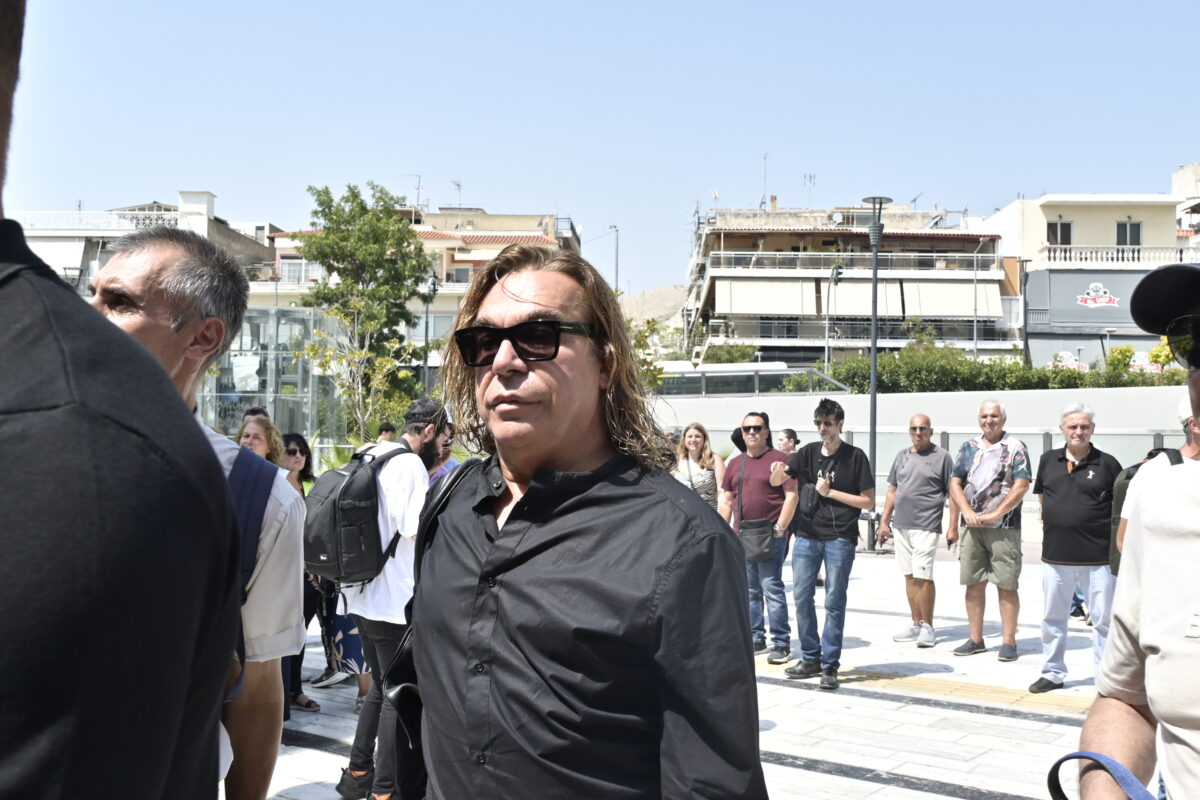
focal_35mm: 36
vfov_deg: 36.9
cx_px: 600
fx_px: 1200
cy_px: 400
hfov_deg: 53.1
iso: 250
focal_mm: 24
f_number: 8
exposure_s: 1/400
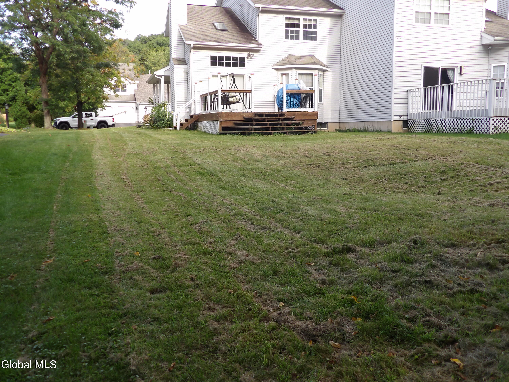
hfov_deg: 55.4
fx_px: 485
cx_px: 254
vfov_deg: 42.9
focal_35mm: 33
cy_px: 191
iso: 100
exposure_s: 1/195
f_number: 3.1
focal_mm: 5.9
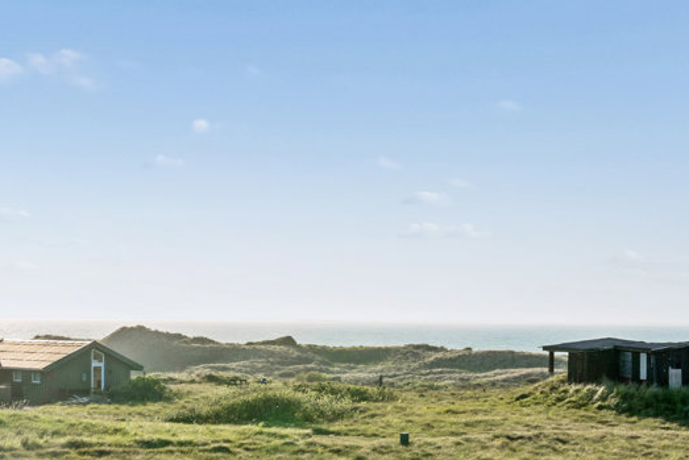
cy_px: 312
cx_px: 186
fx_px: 2048
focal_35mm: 107
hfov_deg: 19.0
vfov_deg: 12.8
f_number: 18
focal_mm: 70
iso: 500
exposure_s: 1/320
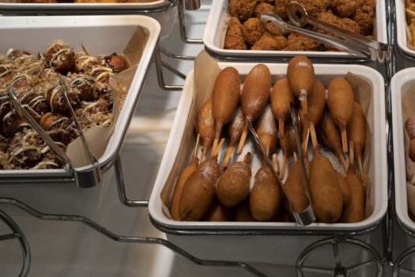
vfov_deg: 18.7
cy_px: 47
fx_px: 830
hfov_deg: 27.0
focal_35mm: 72
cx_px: 384
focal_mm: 38
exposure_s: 1/160
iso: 250
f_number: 5
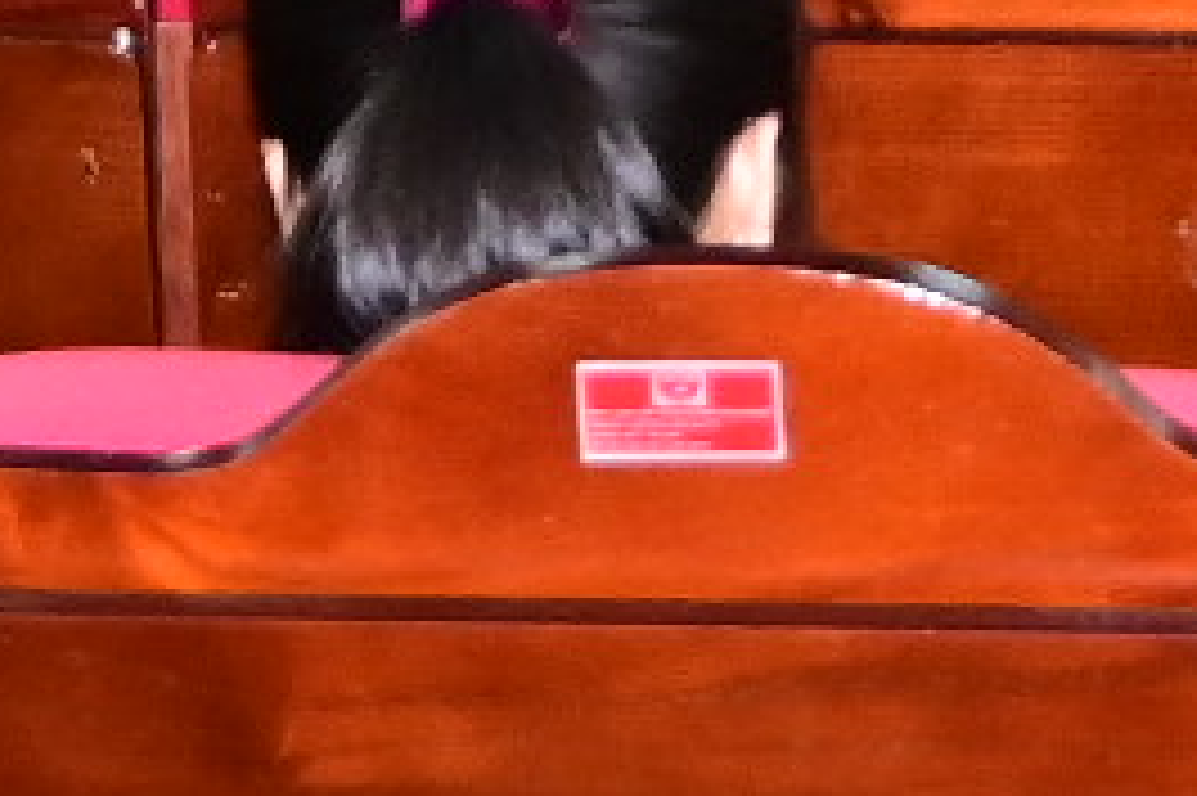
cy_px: -1718
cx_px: 1300
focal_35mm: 333
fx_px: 11065
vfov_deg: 4.0
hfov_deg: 6.2
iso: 2500
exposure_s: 1/200
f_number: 4.2
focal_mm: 30
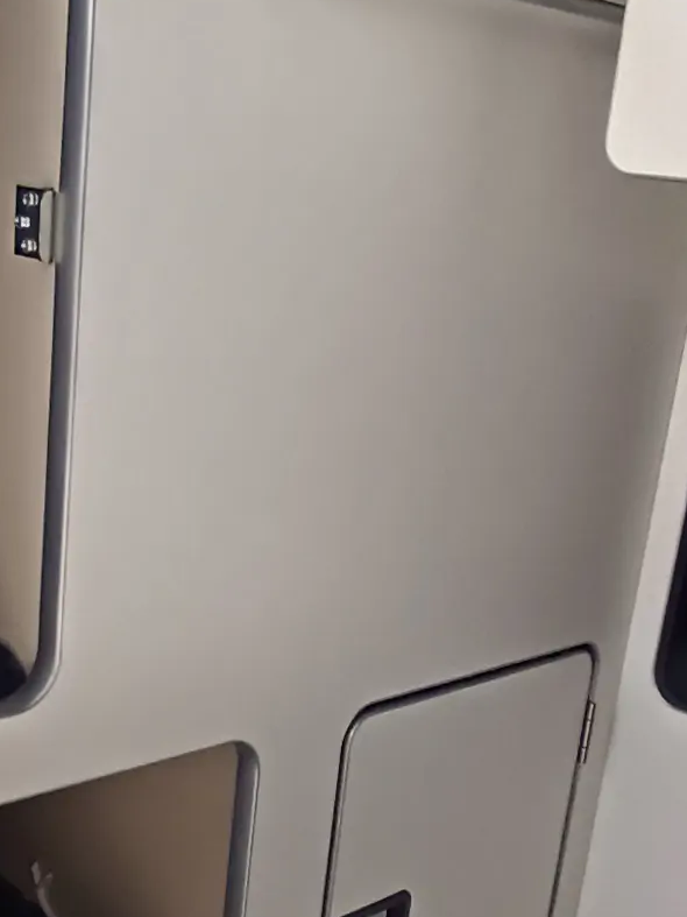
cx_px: 275
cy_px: 673
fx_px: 1482
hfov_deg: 26.0
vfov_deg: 33.7
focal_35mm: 56
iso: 108
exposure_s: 1/100
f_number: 2.2
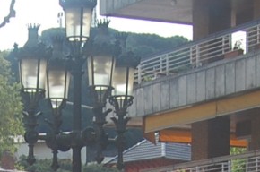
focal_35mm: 182
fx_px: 1312
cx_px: 14
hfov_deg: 11.2
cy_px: 470
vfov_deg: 6.9
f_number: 9
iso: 200
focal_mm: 22
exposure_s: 1/320
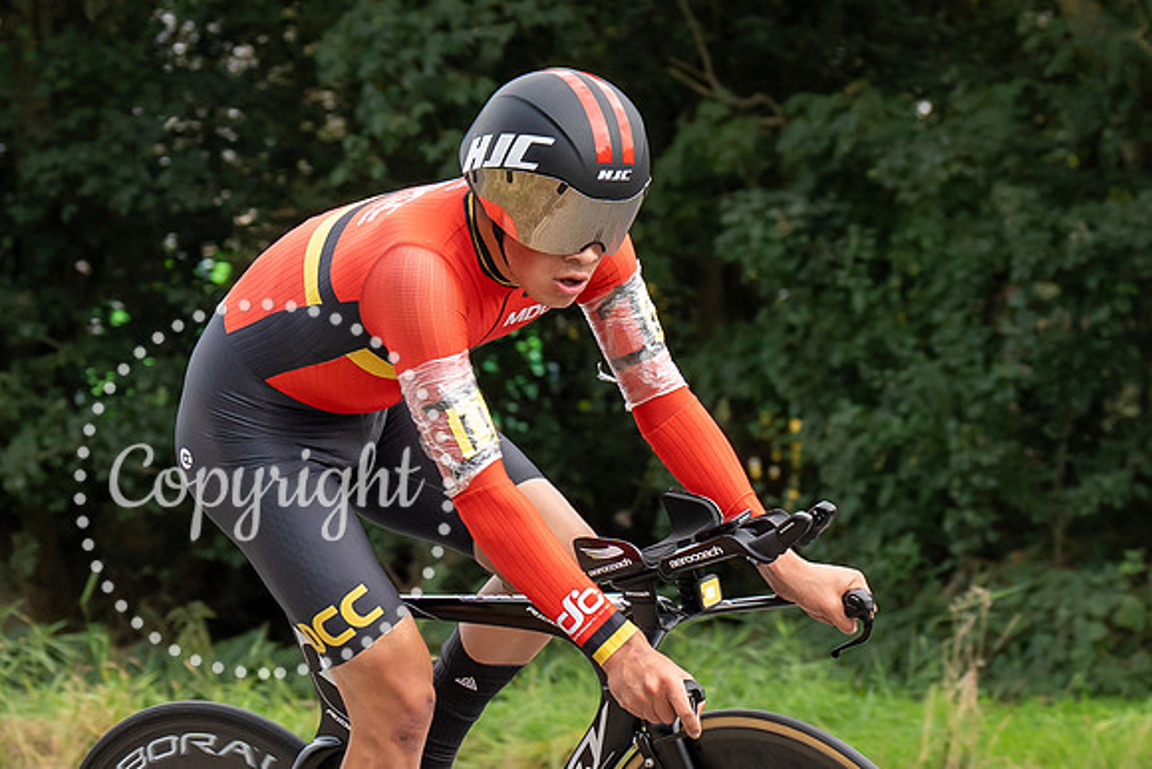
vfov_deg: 5.6
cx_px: 439
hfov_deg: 8.4
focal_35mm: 245
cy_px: 434
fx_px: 7853
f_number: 4
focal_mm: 70
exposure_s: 1/1000
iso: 500
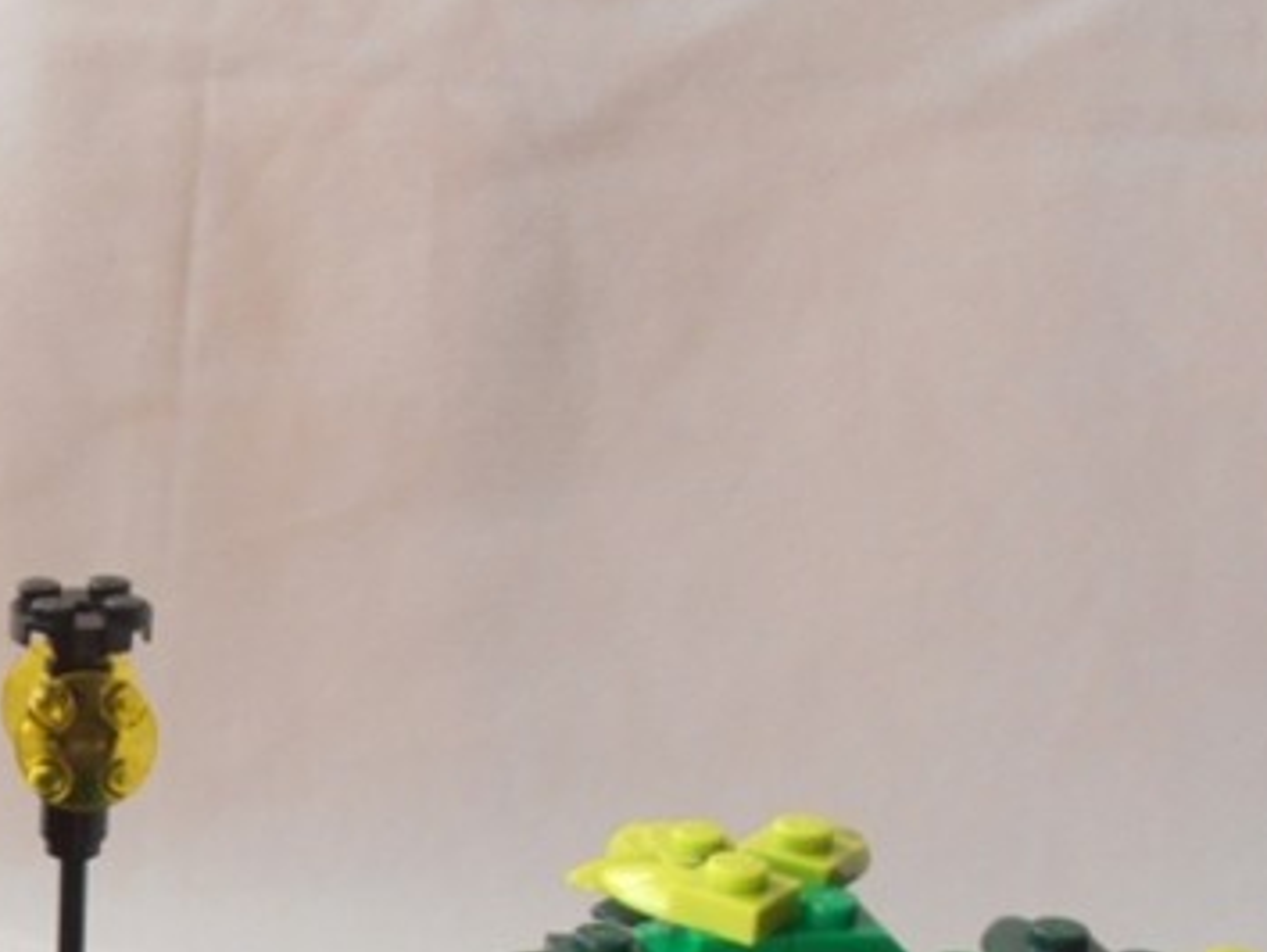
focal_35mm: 94
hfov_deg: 19.8
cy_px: 1133
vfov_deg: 15.2
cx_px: -161
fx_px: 3443
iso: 125
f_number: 3.9
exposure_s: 1/40
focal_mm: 6.61
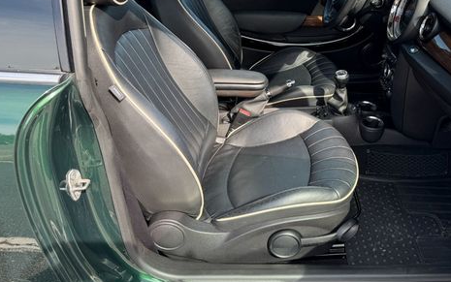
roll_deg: +0.4
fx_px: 430
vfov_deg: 35.9
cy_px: 93
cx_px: 285
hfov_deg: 54.6
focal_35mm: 35
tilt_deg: -26.1
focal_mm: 6.76
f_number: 1.78
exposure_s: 1/510
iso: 80
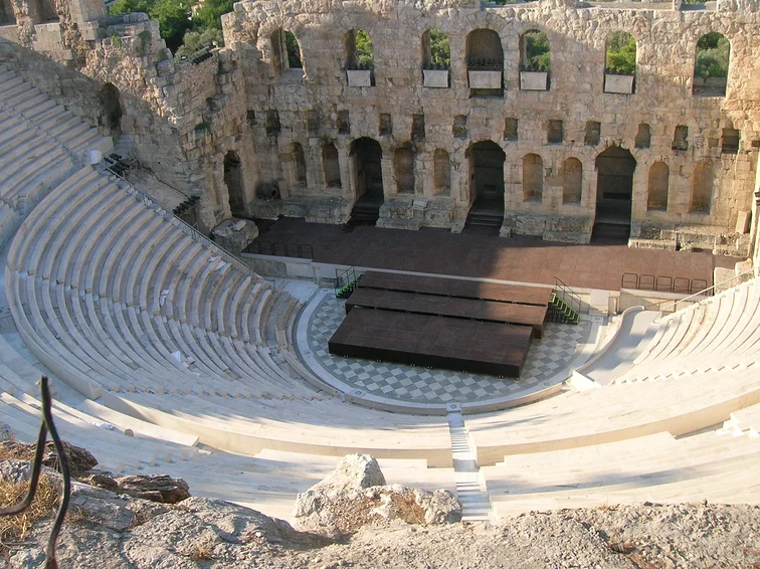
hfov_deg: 51.4
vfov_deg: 39.6
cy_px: 270
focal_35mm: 36
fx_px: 790
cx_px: 379
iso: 50
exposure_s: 1/178
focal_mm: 5.7
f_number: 4.9
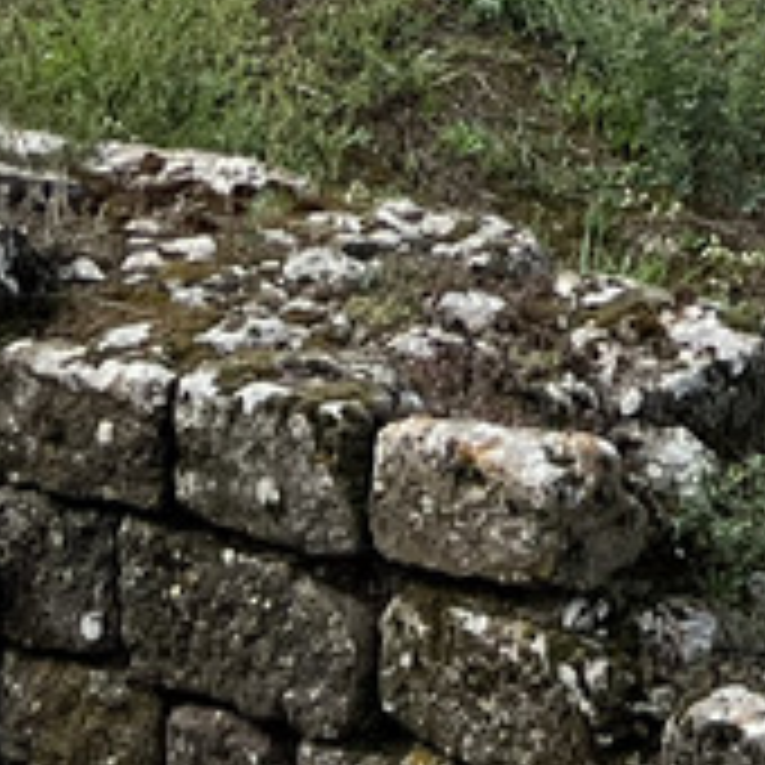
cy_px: -1192
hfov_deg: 10.6
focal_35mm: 162
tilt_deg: -0.3
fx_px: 4050
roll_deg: +0.9
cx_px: 900
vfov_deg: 9.4
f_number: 1.5
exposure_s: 1/5587
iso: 50
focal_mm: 5.7
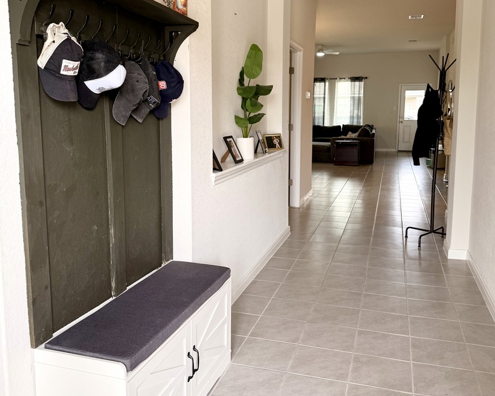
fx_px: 469
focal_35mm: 32
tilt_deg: -6.5
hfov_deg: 55.7
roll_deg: -0.5
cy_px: 165
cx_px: 252
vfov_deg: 45.6
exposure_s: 1/120
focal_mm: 6.76
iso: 80
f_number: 1.78
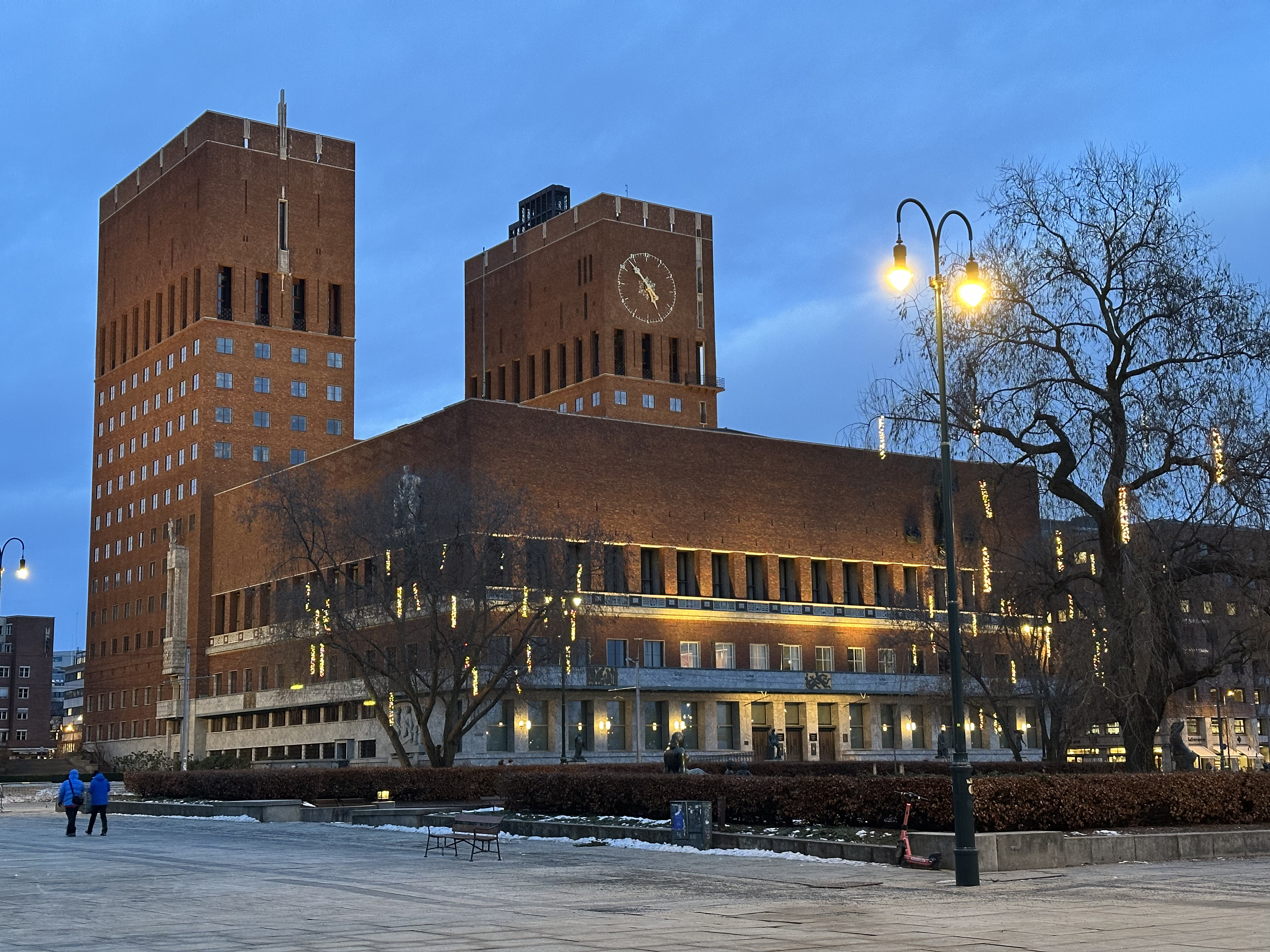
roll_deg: +1.2
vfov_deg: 30.3
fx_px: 1761
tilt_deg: +8.9
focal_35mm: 48
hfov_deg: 39.7
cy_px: 476
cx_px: 635
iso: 250
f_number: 1.78
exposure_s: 1/33
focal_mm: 6.86
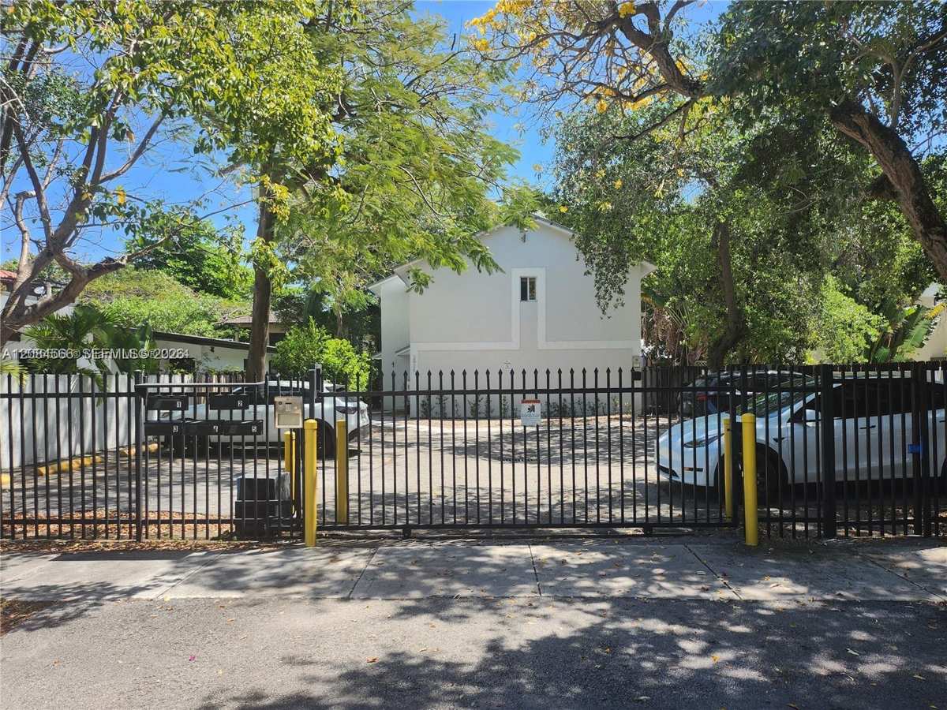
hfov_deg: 71.6
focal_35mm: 24
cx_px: 474
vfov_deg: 56.8
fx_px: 657
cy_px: 355
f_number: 1.8
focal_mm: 5
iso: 50
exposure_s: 1/1225
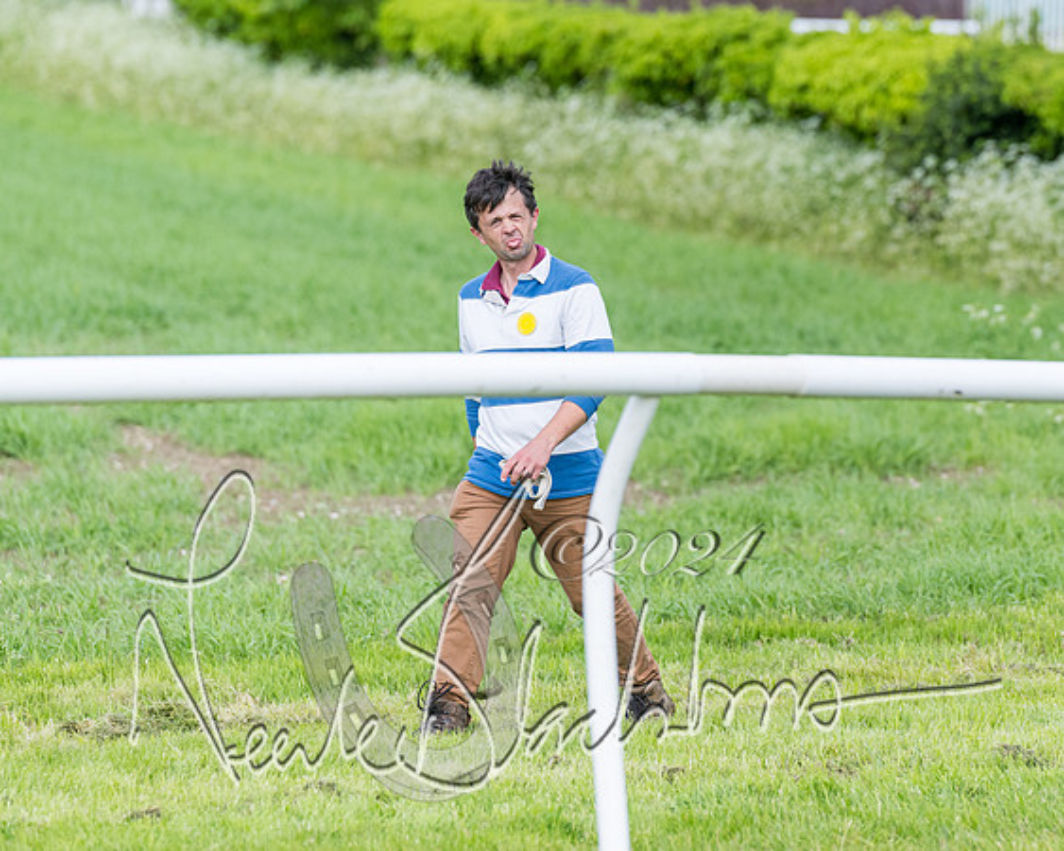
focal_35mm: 319
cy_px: 297
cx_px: 817
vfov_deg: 4.8
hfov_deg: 6.1
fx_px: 10058
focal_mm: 200
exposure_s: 1/2500
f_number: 4
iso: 400
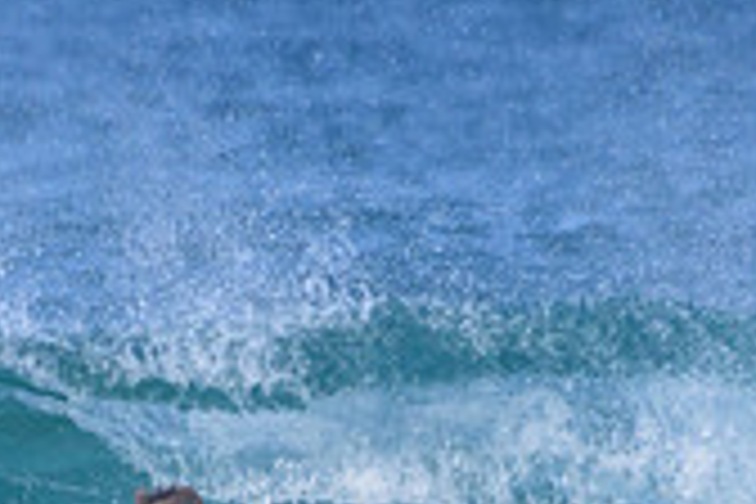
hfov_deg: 0.7
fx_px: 61567
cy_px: 799
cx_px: 68
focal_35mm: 2932
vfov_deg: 0.5
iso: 1250
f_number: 11
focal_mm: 850
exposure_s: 1/2000
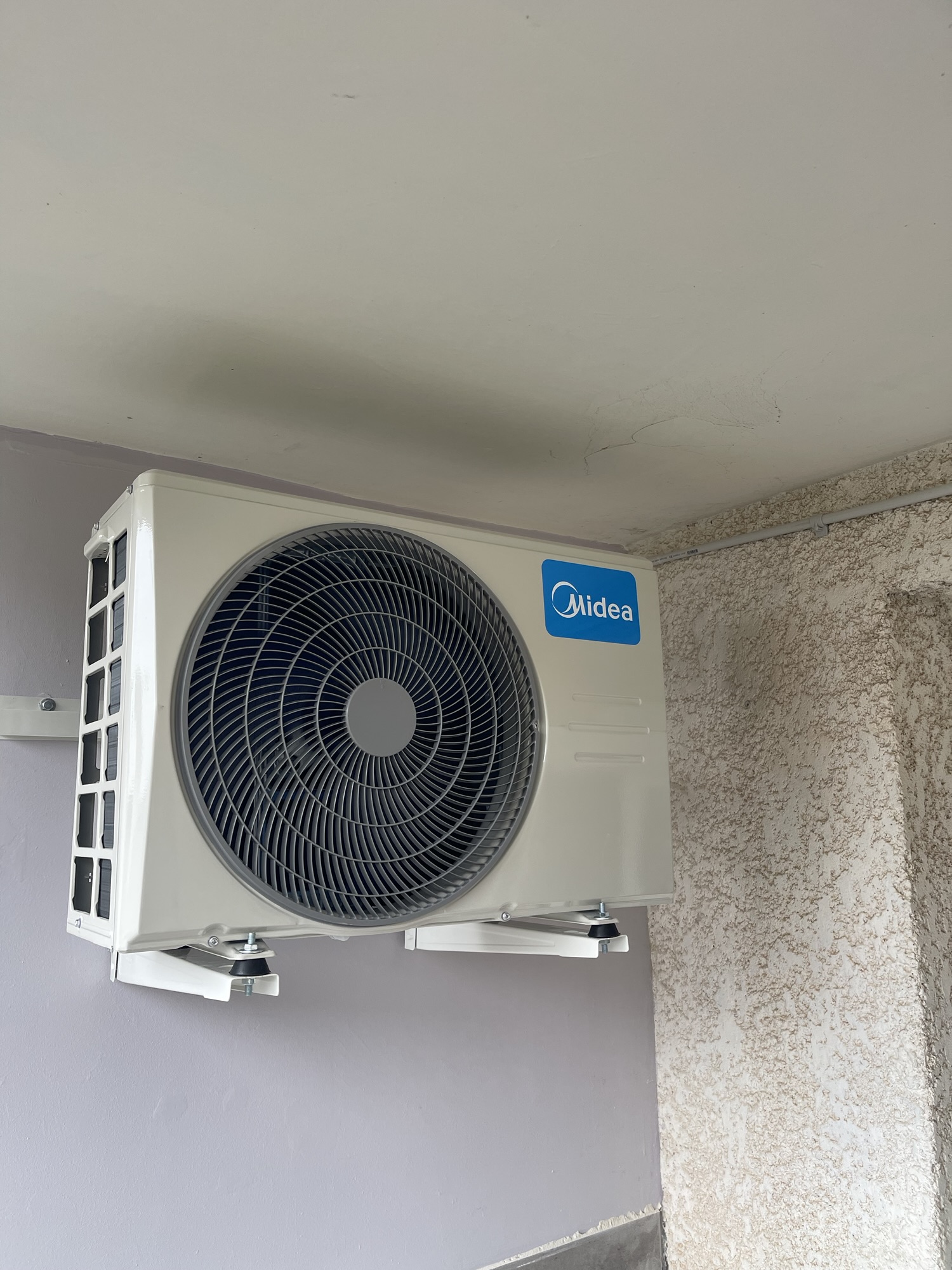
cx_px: 476
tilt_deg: +9.4
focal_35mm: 25
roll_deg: +1.7
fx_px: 917
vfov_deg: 69.4
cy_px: 635
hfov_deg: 54.9
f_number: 1.6
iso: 64
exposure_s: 1/121
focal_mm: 5.1
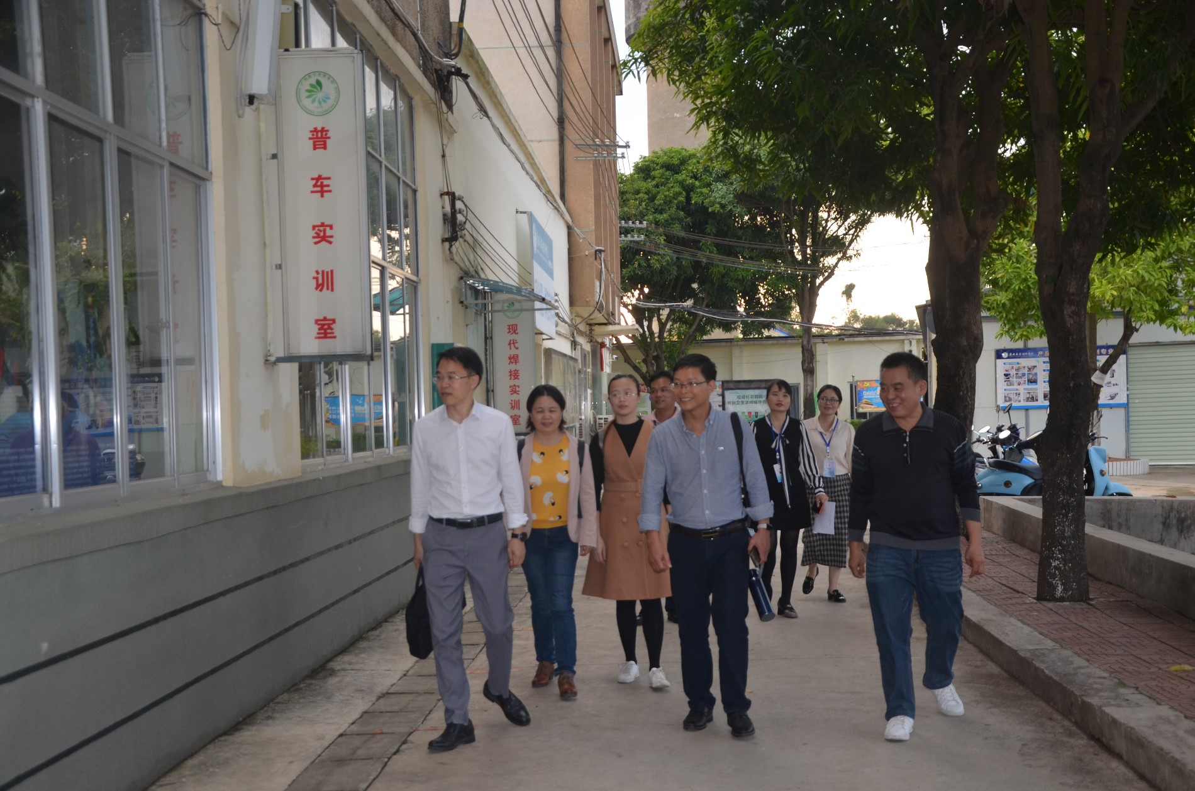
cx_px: 598
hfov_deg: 43.7
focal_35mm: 45
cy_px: 396
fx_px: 1490
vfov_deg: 29.7
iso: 280
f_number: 4.2
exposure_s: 1/125
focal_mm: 30
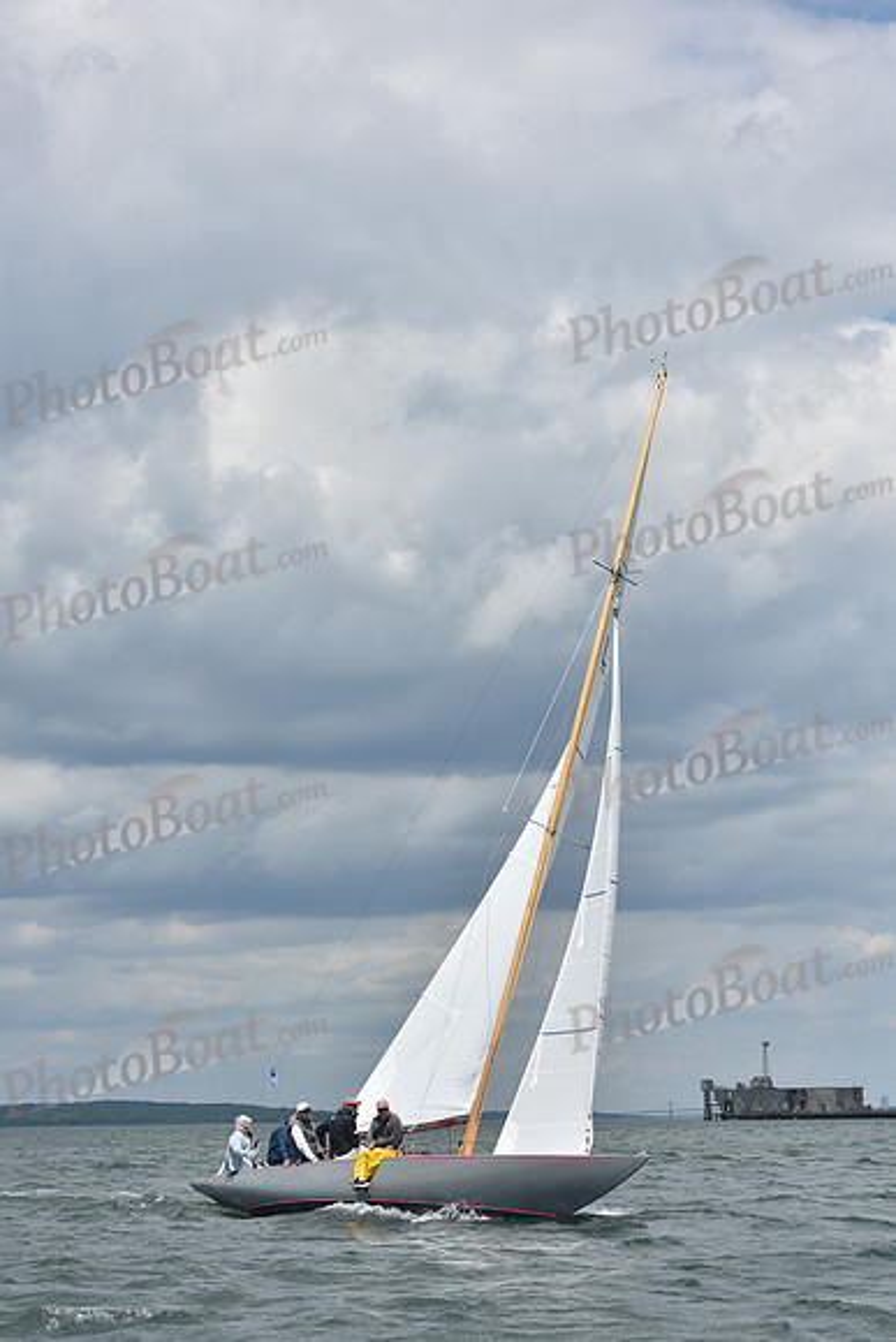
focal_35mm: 86
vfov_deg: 23.6
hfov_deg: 15.9
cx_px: 448
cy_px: 671
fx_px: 3209
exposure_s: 1/1250
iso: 250
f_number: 8
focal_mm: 86
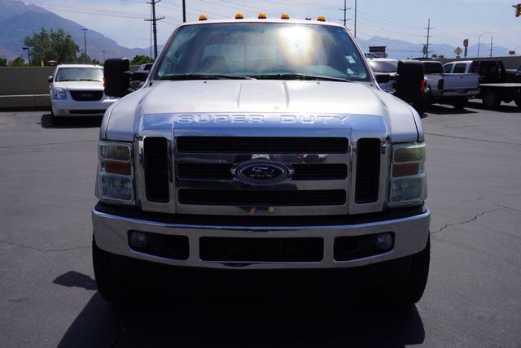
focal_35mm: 34
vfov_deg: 38.4
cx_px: 260
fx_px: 500
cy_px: 174
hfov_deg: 55.1
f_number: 10
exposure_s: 1/320
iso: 100
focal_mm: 23
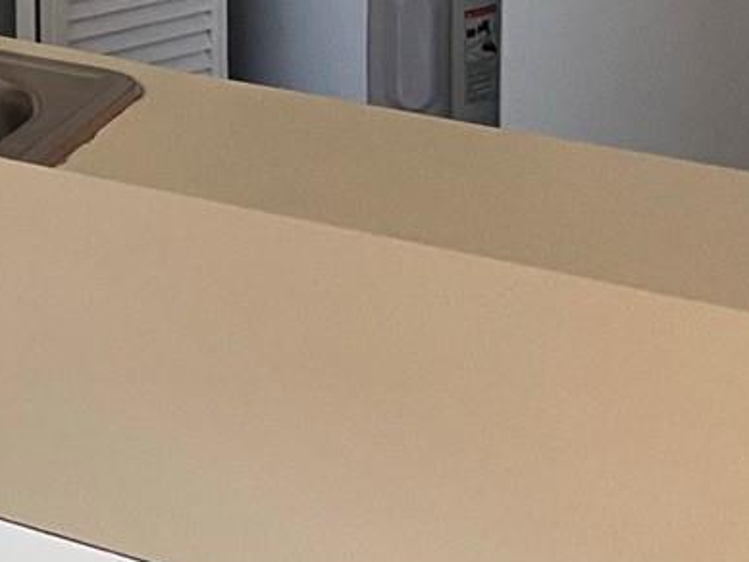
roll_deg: +1.6
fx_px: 2316
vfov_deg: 12.3
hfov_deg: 16.2
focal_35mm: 107
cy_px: -541
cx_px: -491
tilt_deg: -5.4
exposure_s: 1/85
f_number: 1.8
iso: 125
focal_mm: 4.25
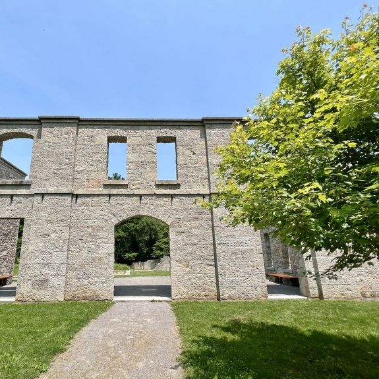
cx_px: 142
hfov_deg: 85.7
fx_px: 198
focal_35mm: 16
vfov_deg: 87.4
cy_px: 184
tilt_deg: +17.1
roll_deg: +0.8
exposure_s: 1/1488
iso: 32
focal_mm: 1.57
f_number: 1.8
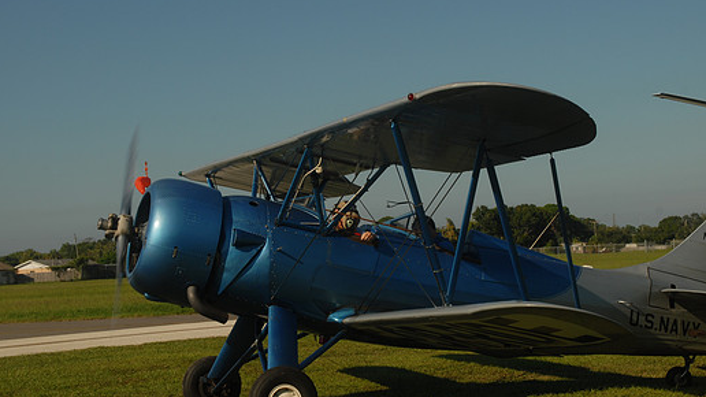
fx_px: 1490
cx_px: 339
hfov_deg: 26.7
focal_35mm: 80
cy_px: 216
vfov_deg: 15.2
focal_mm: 45
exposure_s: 1/250
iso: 100
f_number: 11
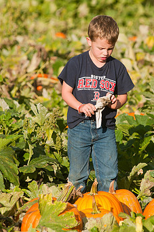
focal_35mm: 395
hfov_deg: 3.5
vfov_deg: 5.2
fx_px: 2542
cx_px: 101
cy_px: 101
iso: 200
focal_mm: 200
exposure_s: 1/800
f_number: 5.6
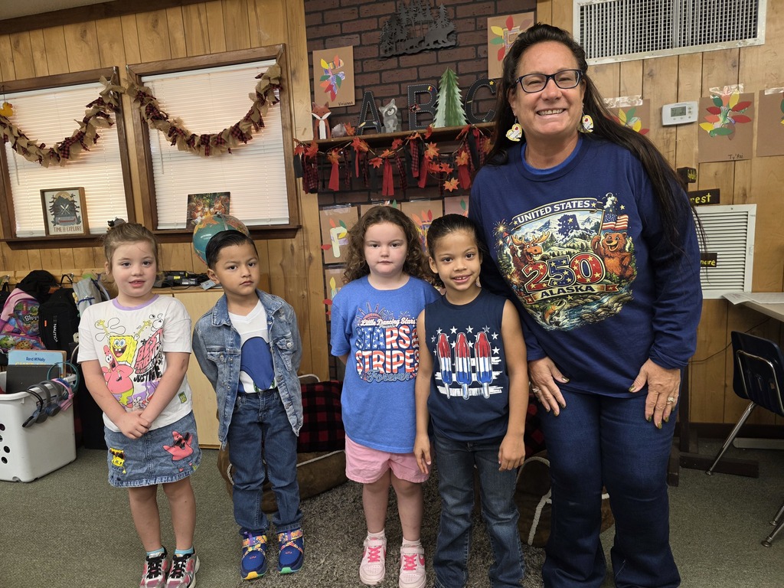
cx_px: 392
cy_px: 294
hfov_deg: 73.9
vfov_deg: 58.9
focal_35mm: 23
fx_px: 521
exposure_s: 1/90.1
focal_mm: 6.3
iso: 200
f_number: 1.7
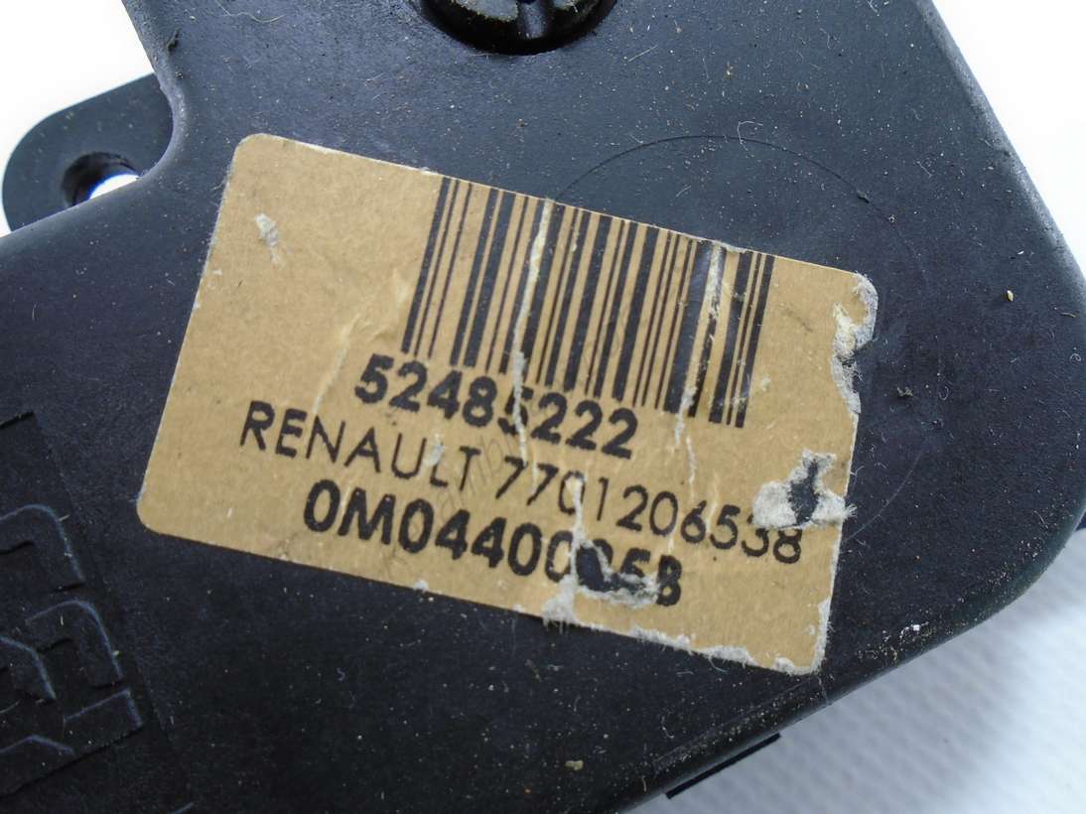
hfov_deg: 67.3
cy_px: 407
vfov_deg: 53.0
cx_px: 543
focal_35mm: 26
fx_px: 816
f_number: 3.2
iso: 100
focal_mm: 4.6
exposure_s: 1/30
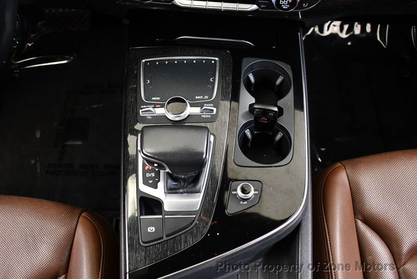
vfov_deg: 36.9
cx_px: 208
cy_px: 140
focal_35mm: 36
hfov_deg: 53.1
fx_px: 417
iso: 3200
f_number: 3.5
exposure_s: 1/80
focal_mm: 18
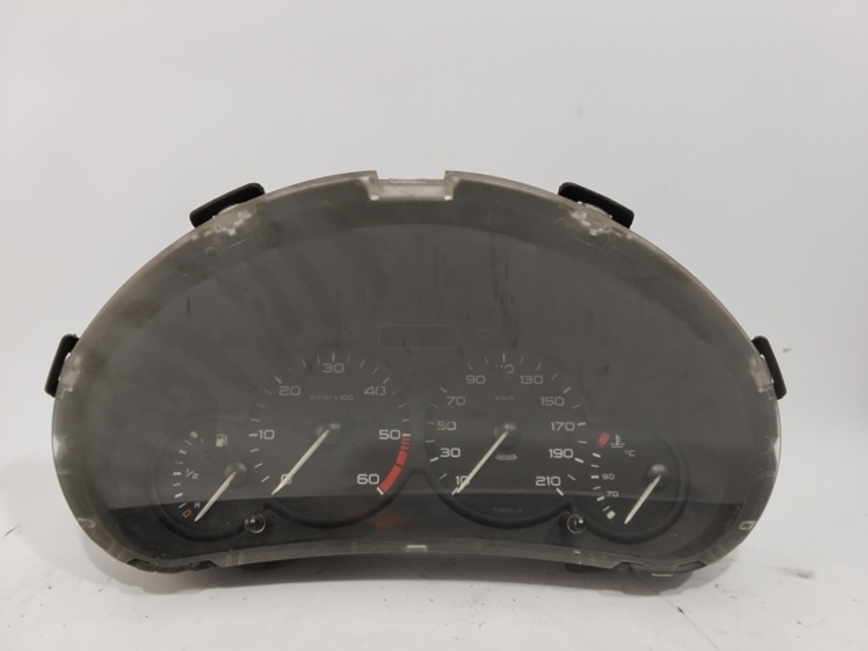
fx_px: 652
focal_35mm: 26
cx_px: 434
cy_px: 326
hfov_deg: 67.3
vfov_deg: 53.1
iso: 50
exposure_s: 1/112
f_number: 2
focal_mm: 2.78
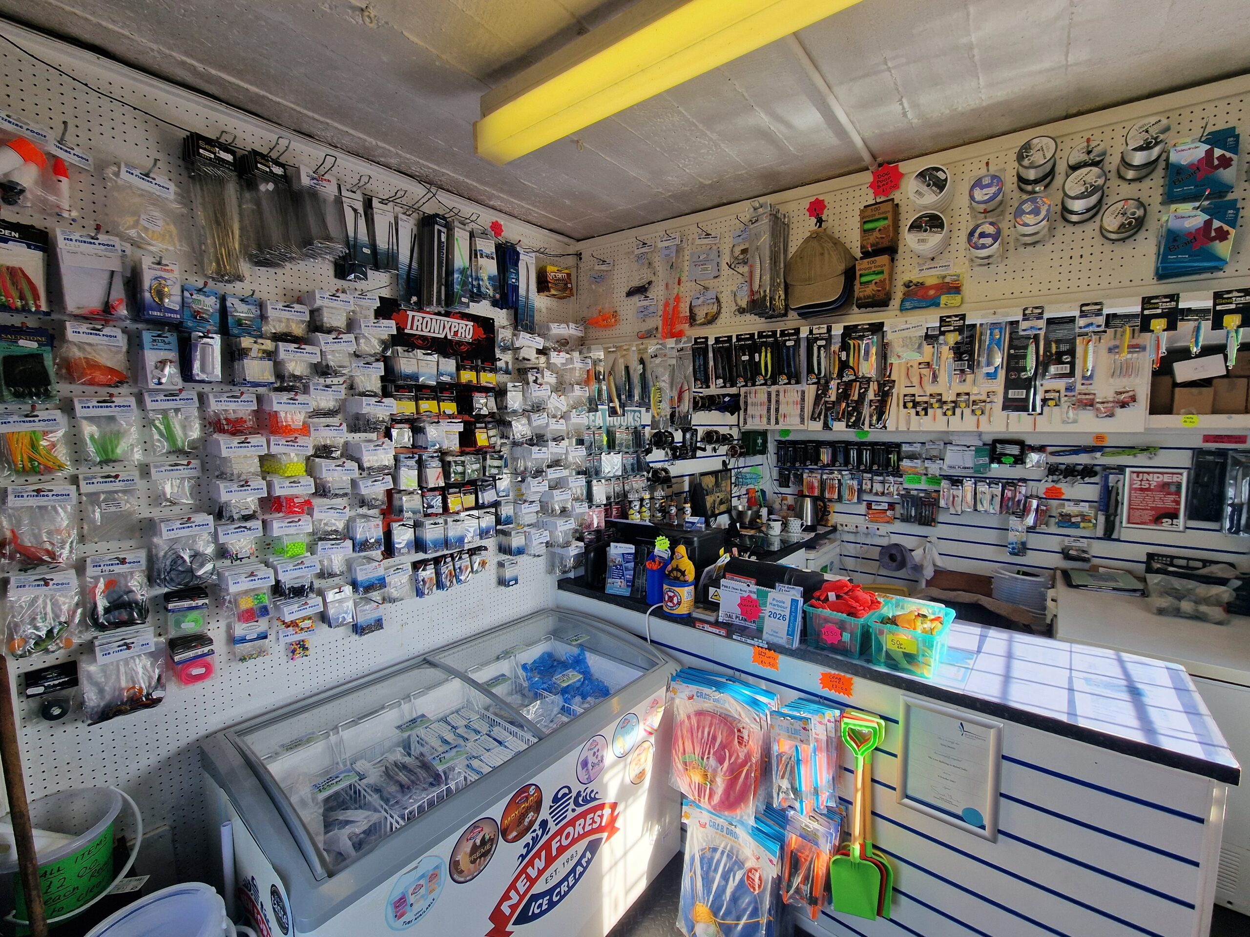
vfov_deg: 89.9
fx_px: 469
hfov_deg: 106.2
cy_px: 468
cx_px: 625
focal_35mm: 13
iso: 50
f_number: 2.2
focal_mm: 2.2
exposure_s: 1/138
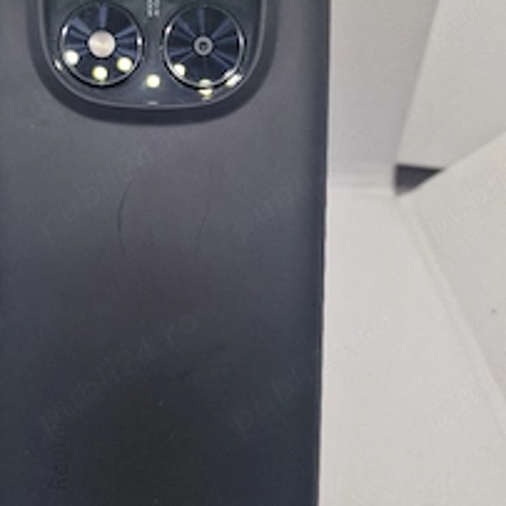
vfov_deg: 41.7
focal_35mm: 40
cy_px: 207
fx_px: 662
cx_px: 167
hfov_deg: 41.3
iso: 50
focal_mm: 6.4
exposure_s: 1/182
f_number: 1.8
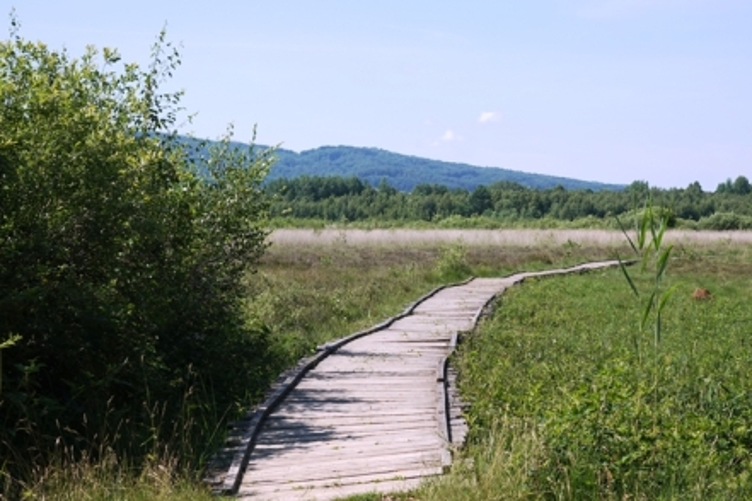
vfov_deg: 16.9
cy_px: 250
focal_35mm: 81
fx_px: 1692
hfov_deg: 25.1
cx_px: 376
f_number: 8
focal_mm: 29.69
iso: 100
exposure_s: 1/200
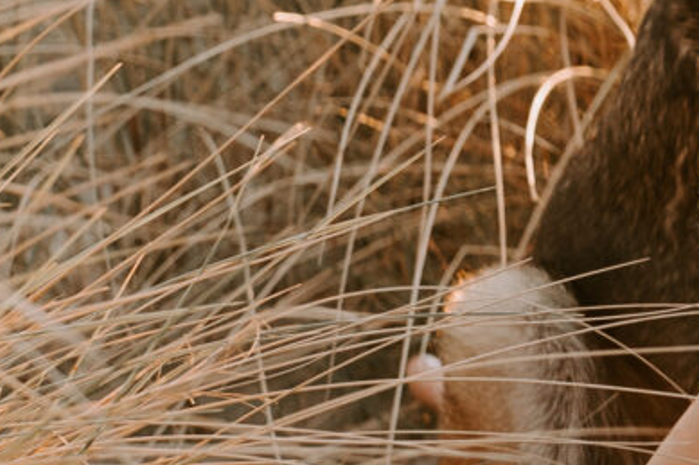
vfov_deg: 4.2
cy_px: -37
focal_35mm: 329
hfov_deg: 5.9
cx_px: 1845
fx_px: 6385
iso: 160
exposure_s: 1/320
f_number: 2.5
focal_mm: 50
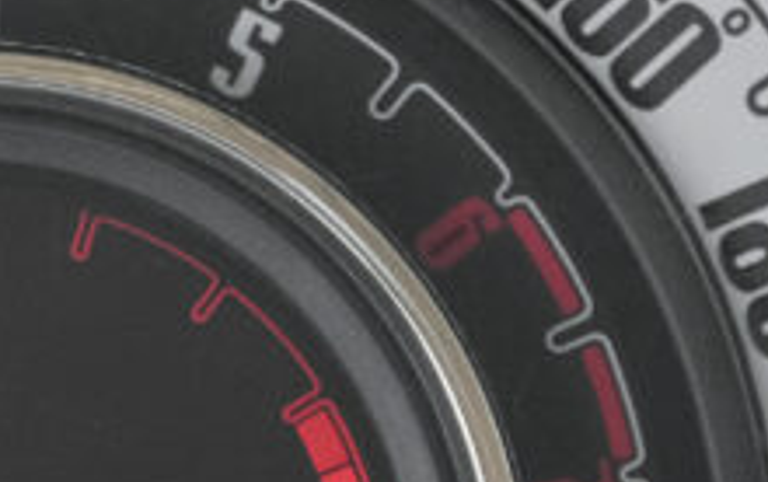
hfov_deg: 10.4
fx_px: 4169
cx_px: -17
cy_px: 494
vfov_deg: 6.6
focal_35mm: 199
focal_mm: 28
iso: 2000
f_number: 8
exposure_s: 1/320
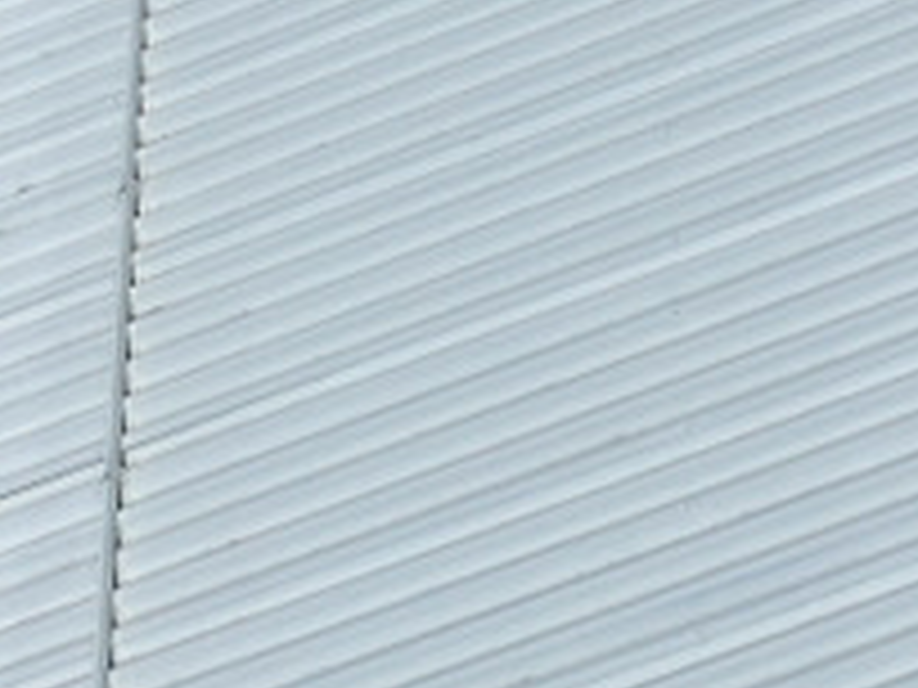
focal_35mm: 141
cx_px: 1652
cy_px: -751
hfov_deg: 12.7
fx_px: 3739
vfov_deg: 9.7
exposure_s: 1/6400
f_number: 2.8
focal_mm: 12.29
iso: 100
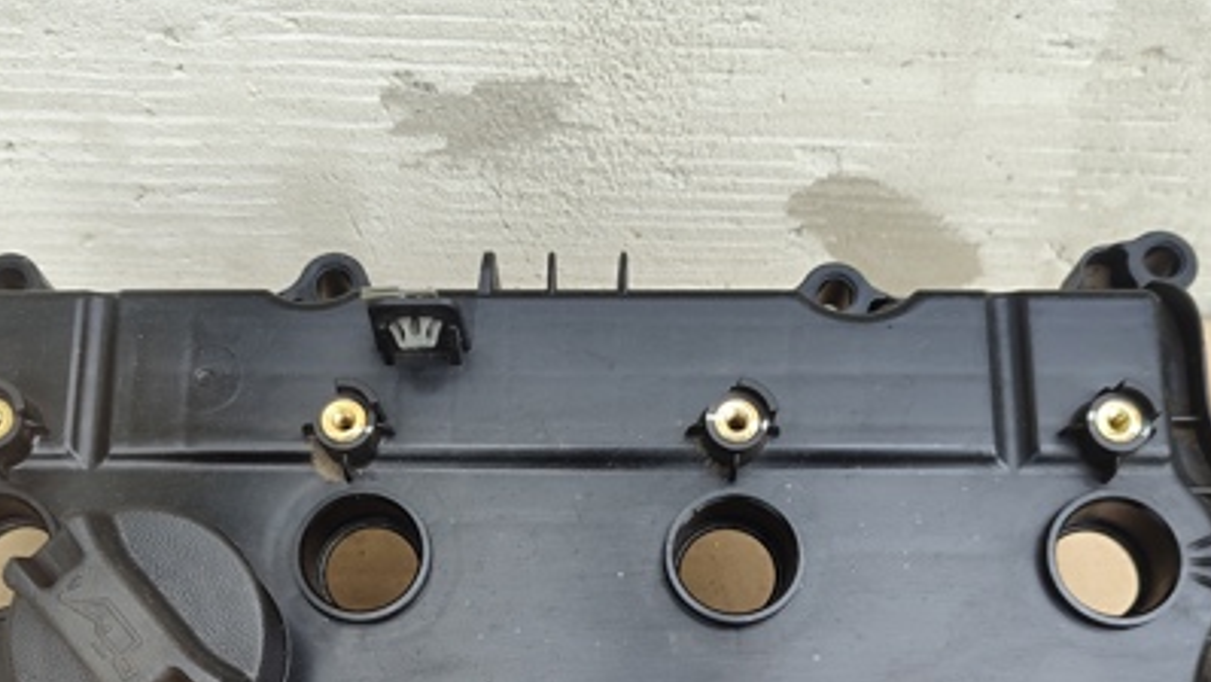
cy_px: 597
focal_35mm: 42
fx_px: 1349
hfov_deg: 48.3
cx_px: 545
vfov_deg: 27.5
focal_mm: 5.89
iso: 69
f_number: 1.89
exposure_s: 1/100
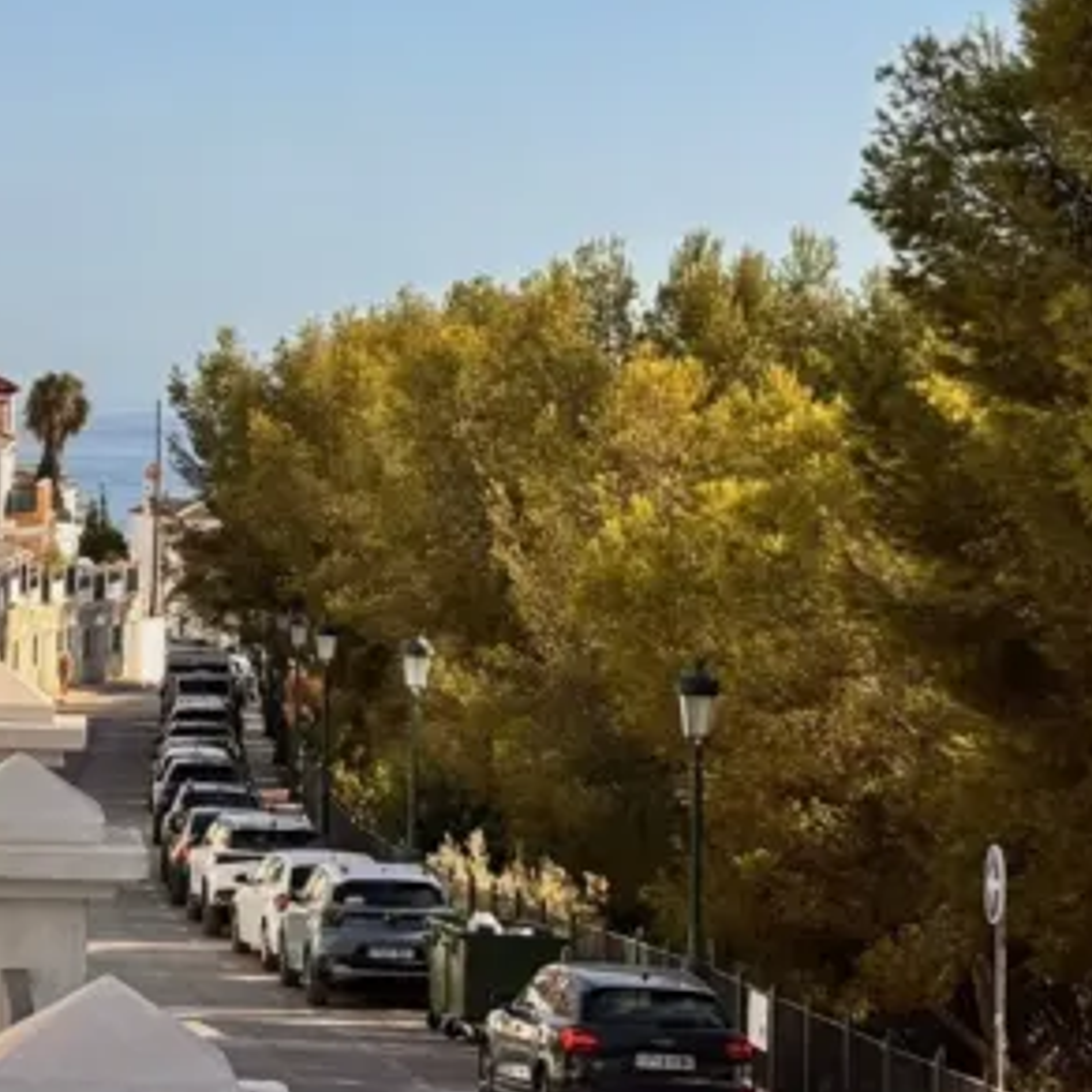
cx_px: 52
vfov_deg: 13.8
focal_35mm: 126
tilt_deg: +0.1
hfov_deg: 13.7
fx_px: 4497
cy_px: 295
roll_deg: +0.1
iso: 40
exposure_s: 1/3311
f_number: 1.6
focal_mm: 5.96
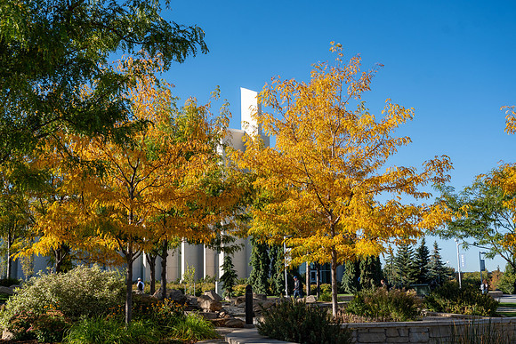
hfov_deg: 41.6
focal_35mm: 47
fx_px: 680
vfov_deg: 28.4
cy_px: 175
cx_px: 253
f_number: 5
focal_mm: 44
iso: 125
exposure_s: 1/640
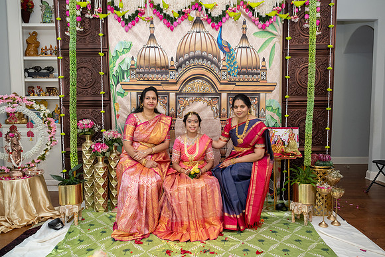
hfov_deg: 62.4
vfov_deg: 44.0
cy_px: 128
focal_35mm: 30
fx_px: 318
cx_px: 192
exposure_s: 1/160
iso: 800
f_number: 3.5
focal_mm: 29
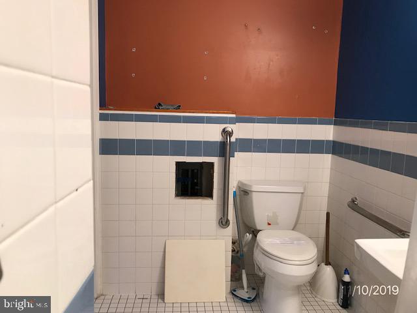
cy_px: 156
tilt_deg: -6.3
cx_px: 208
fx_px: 337
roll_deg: -1.3
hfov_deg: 63.4
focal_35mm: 28
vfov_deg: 49.7
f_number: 1.8
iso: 32
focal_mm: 3.99
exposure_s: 1/24
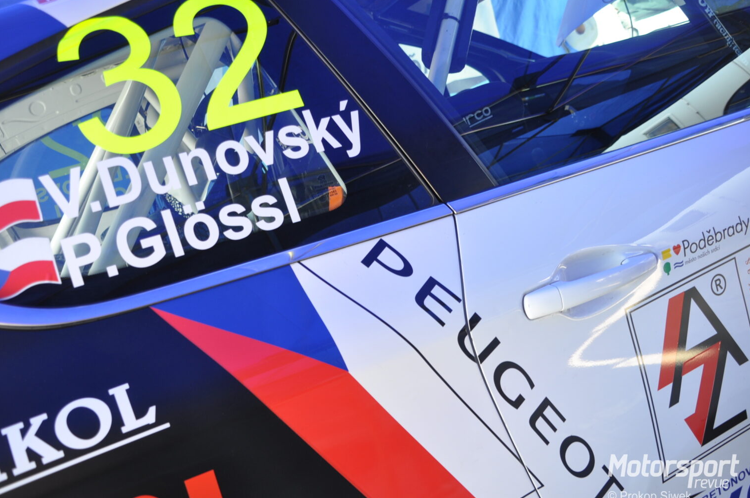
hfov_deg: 54.5
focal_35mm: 35
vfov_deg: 37.8
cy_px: 249
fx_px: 728
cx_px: 365
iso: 200
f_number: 3.8
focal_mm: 22
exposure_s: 1/30
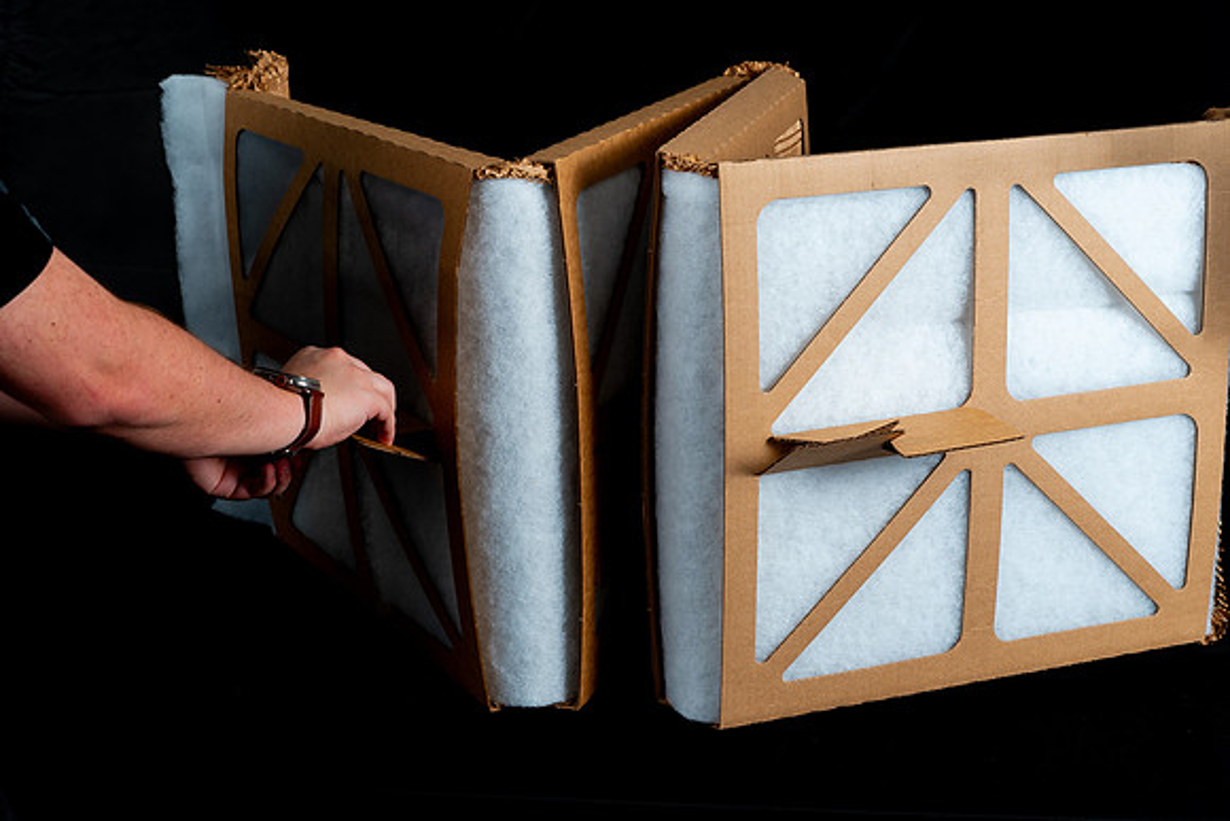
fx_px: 2119
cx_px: 615
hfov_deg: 32.4
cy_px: 410
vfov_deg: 21.9
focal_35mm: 62
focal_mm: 62
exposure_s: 1/125
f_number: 8
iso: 160
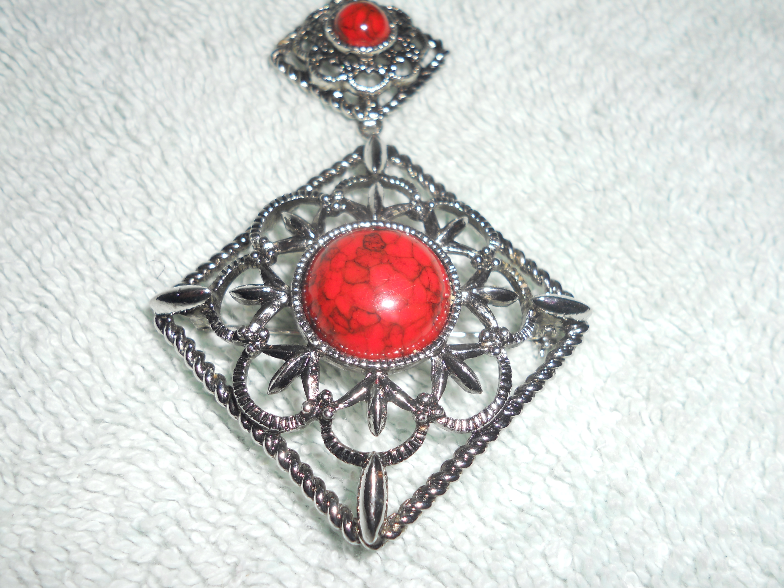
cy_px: 294
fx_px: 725
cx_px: 392
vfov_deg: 44.2
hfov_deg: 56.8
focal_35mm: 32
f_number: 8.8
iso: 80
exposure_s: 1/25
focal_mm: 5.8
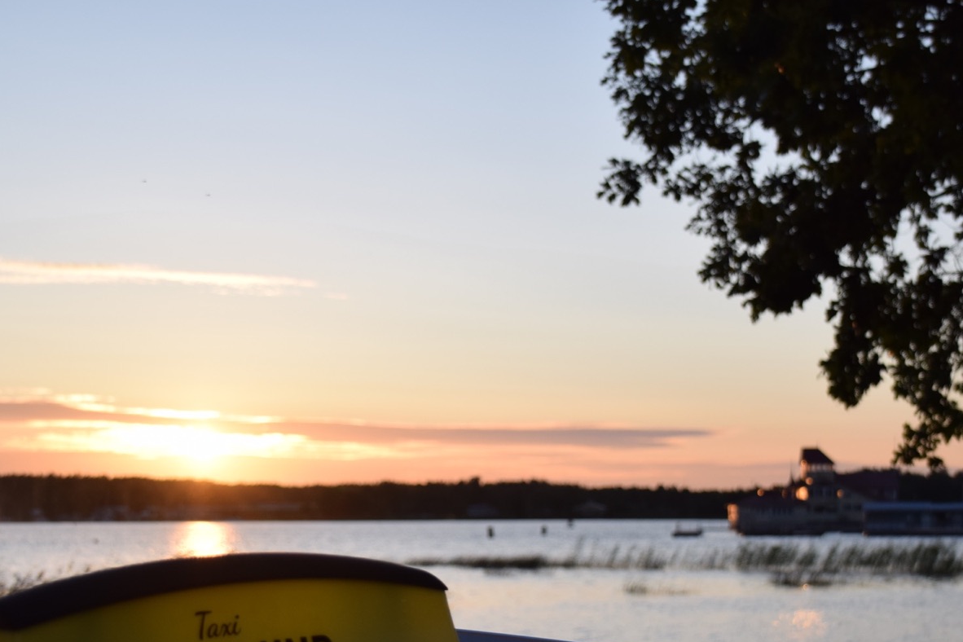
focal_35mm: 78
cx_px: 507
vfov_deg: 17.3
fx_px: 2086
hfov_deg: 26.0
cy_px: 520
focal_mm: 32
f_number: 4.2
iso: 250
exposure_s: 1/1000
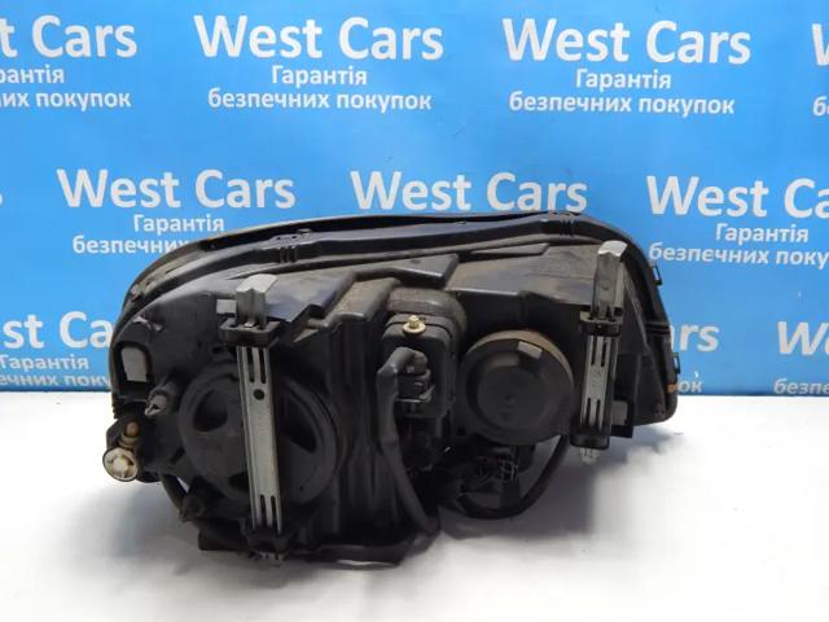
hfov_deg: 58.4
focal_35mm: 31
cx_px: 414
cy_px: 311
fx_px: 742
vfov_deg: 45.4
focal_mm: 5.6
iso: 250
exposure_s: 1/30
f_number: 3.2
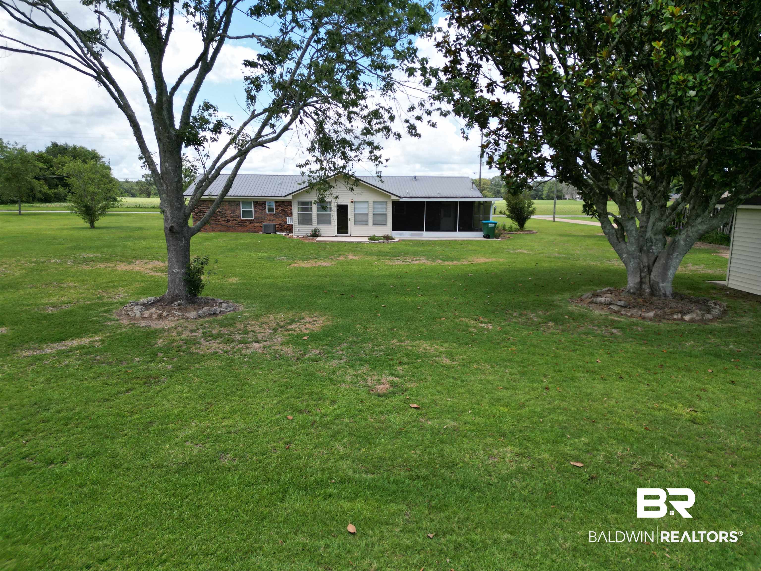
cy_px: 286
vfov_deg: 56.8
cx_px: 380
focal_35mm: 24
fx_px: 528
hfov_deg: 71.6
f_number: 1.7
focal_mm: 6.72
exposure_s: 1/2500
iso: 150
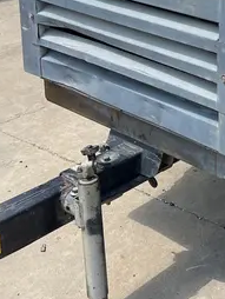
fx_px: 649
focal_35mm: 75
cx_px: 270
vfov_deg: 24.8
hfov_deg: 18.6
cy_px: 2
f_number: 1.6
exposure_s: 1/2755
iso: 50
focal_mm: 5.1
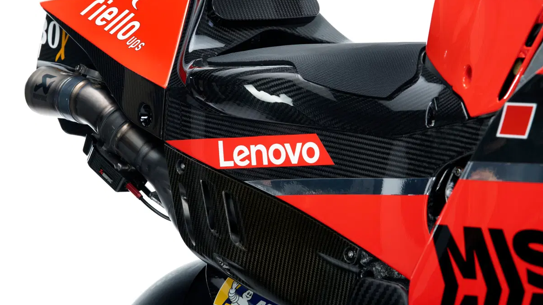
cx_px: 271
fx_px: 2649
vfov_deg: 6.6
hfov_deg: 11.7
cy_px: 126
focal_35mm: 184
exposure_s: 1/200
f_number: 10
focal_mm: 175
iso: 31
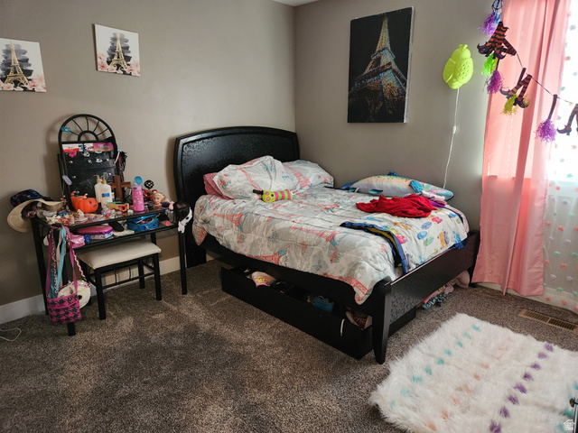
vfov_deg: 58.9
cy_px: 216
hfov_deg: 73.9
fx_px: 384
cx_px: 289
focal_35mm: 23
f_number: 1.8
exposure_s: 1/60
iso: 640
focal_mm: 5.4
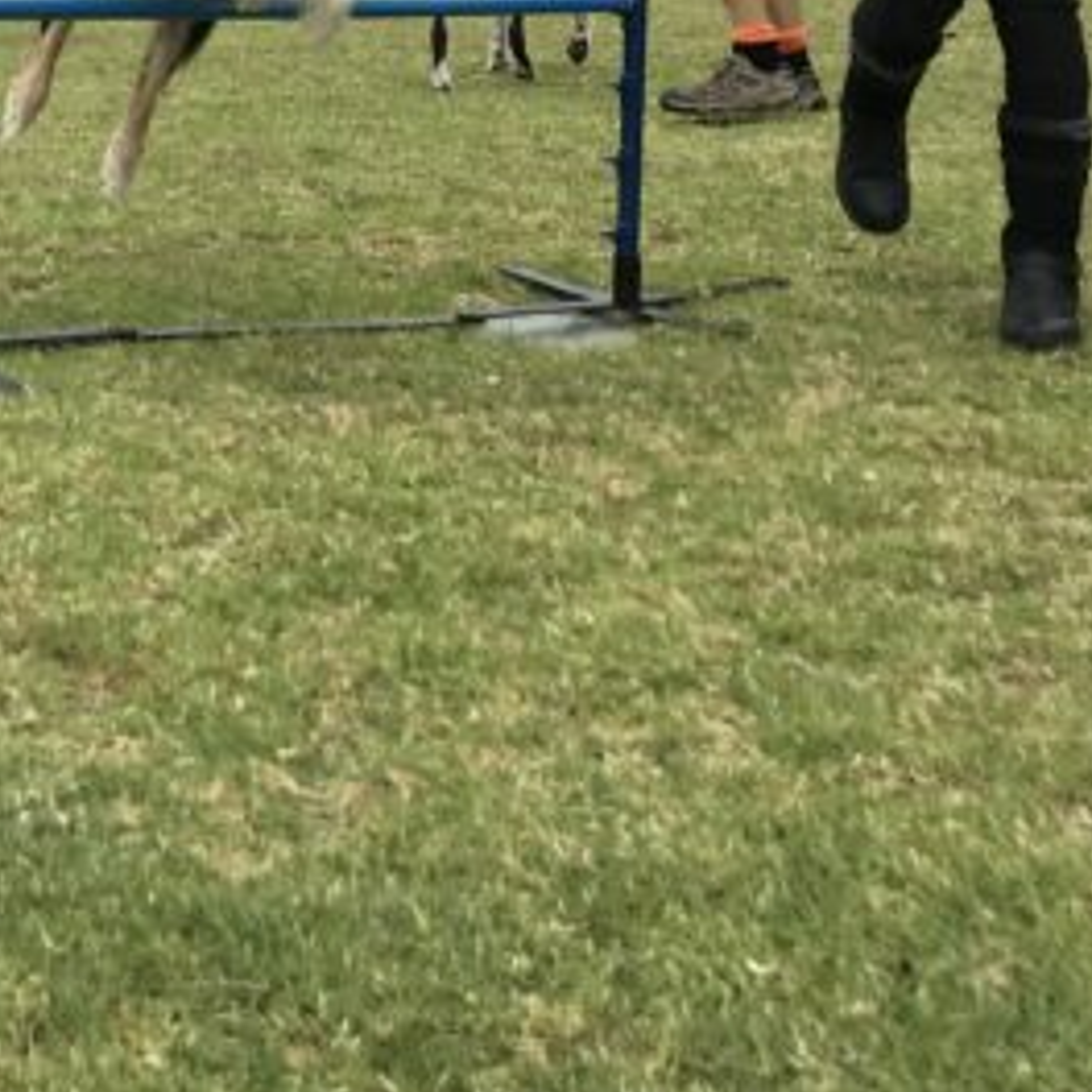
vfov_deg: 23.0
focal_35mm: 72
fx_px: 2570
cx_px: -4
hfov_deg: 23.0
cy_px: -12
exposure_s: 1/1953
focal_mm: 3.99
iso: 20
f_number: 1.8
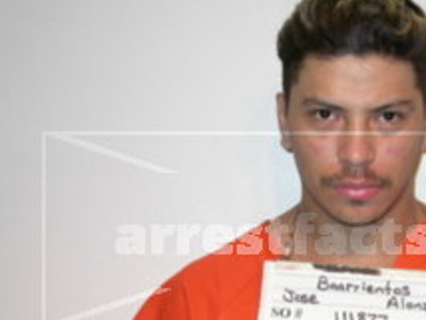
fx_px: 1170
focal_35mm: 95
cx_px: 341
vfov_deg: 15.5
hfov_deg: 20.4
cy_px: 232
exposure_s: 1/60.3
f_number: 3
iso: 100
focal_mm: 12.2
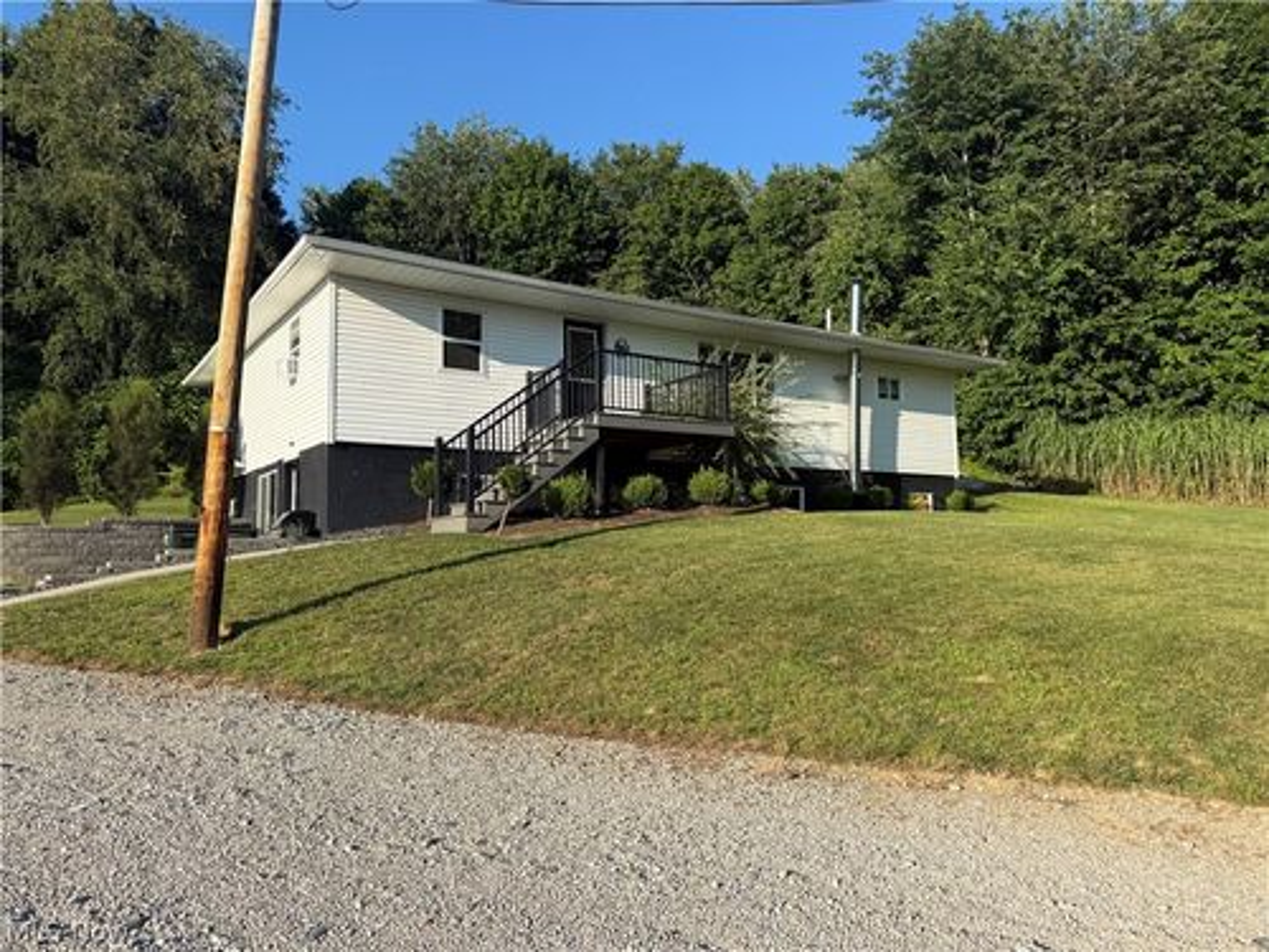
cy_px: 476
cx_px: 634
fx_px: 880
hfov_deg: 71.6
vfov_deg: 56.8
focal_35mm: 24
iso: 80
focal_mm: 6.76
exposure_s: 1/2907
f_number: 1.78
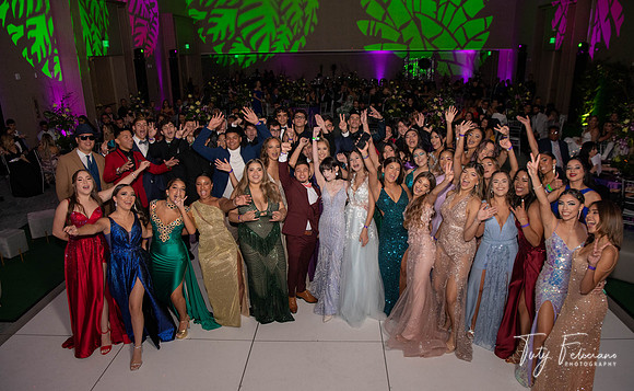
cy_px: 207
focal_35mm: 25
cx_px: 317
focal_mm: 24
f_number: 6.3
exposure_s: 1/125
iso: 1250
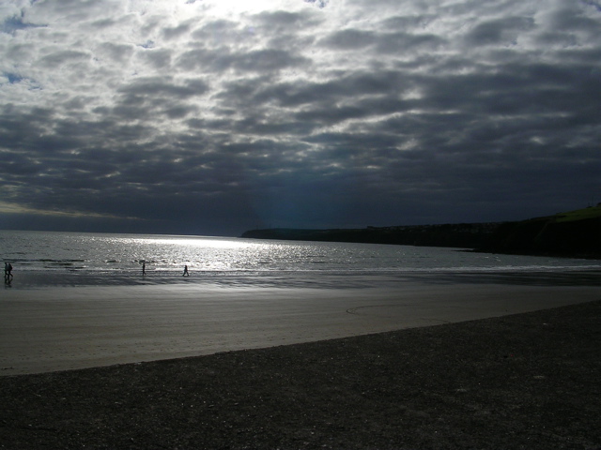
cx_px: 300
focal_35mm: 38
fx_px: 660
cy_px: 225
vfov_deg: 37.7
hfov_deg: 49.0
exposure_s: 1/1800
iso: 50
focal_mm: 5.8
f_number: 5.6
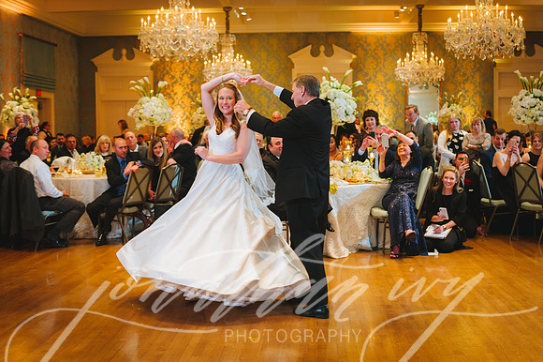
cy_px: 181
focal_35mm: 45
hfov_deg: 43.6
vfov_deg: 29.8
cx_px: 272
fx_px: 678
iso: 1250
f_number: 2.8
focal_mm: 45
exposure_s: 1/80
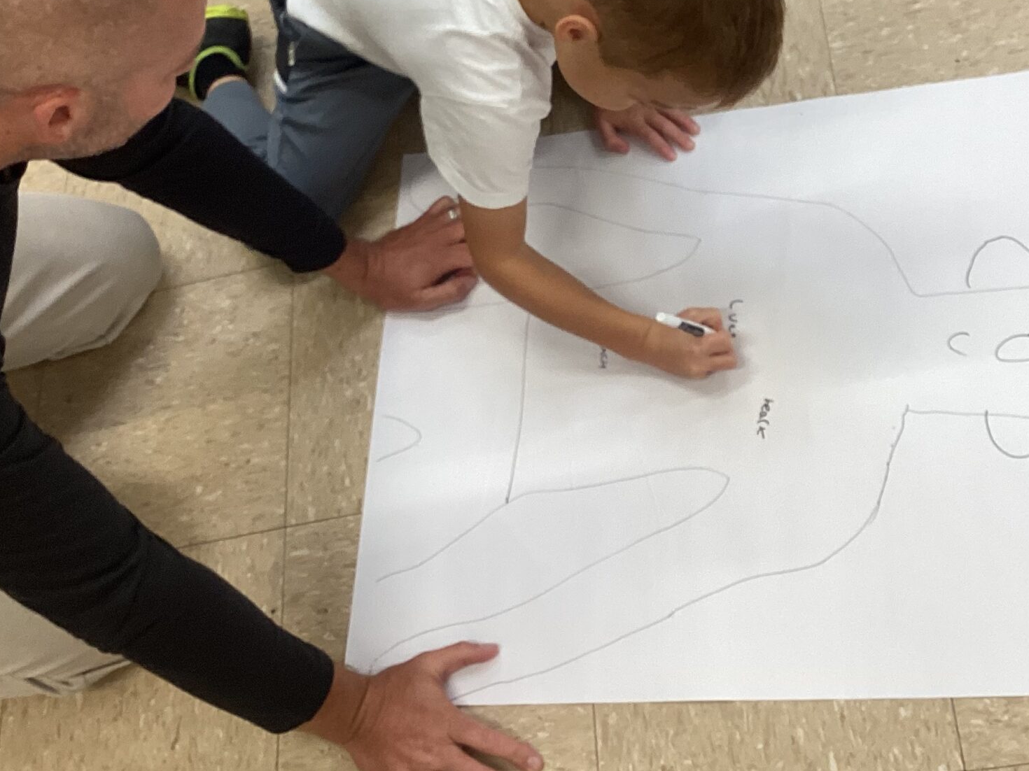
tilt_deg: -53.7
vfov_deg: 26.6
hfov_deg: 35.5
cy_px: 181
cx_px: 543
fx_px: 1605
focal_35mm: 54
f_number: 2.4
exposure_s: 1/50
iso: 80
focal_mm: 3.3
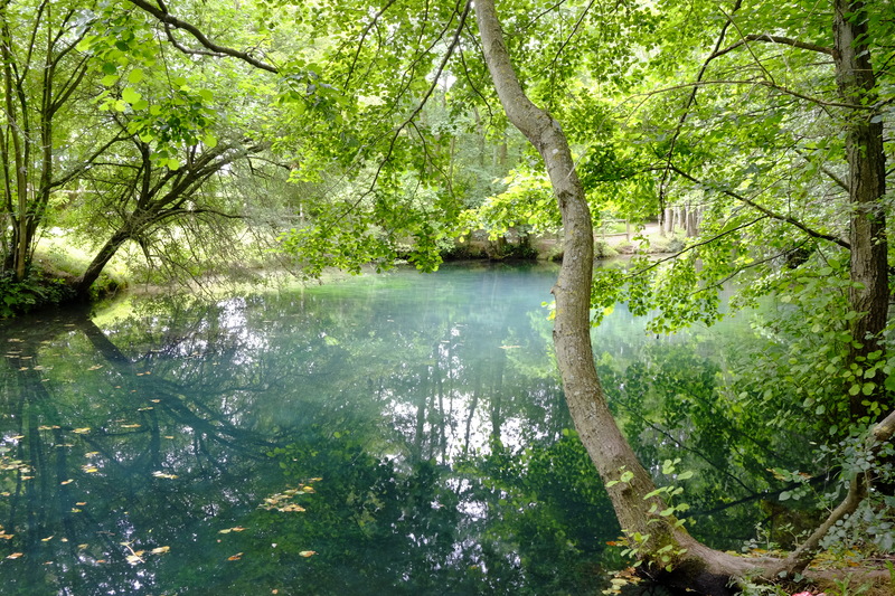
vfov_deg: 37.8
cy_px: 298
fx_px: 870
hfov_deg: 54.4
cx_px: 448
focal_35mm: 35
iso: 1600
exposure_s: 1/9
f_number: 8
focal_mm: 23
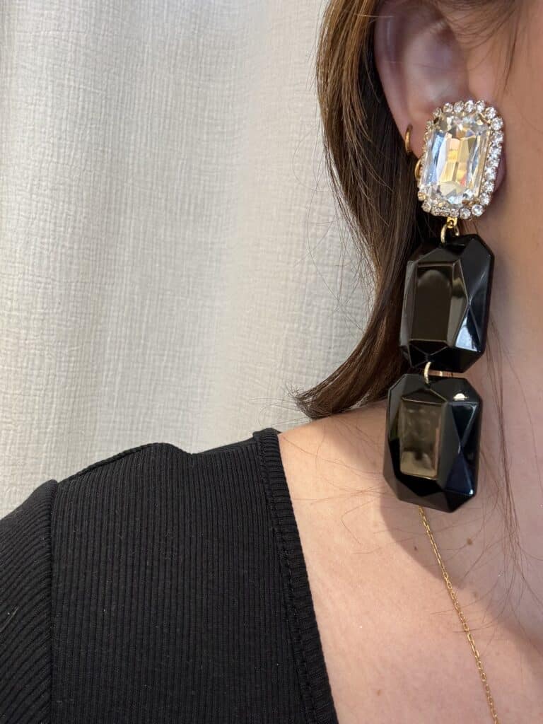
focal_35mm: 30
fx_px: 627
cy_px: 362
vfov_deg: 60.0
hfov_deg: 46.8
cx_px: 272
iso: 50
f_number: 1.9
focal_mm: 2.69
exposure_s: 1/50
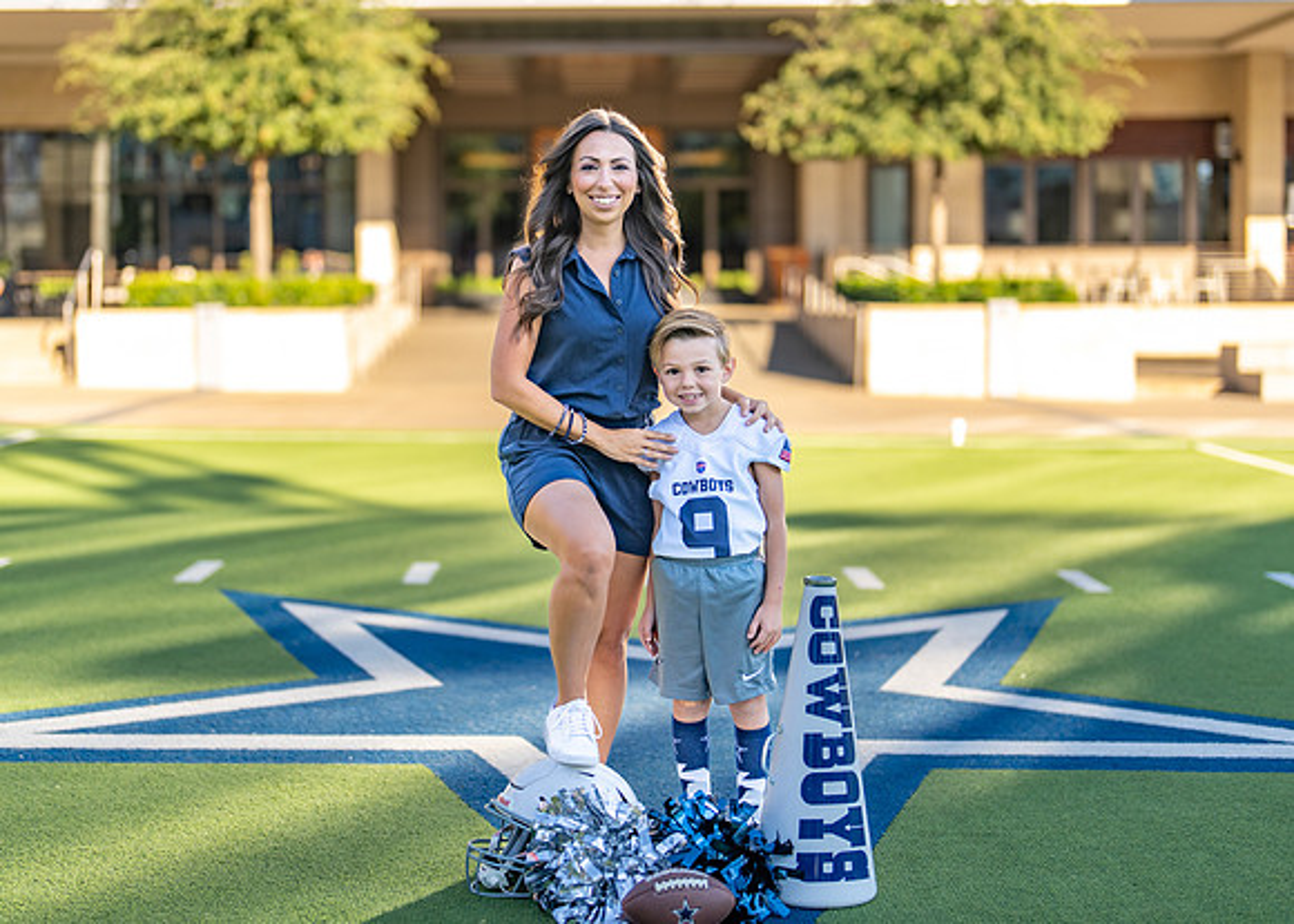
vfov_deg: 23.3
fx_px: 2236
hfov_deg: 32.3
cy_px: 402
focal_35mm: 61
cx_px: 608
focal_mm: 50
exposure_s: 1/2500
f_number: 1.2
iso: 100
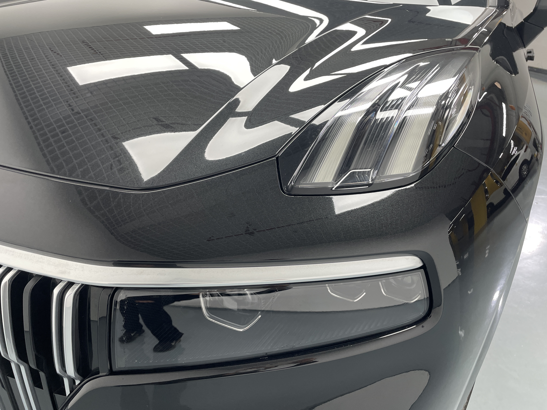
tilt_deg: -27.4
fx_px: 411
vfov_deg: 53.1
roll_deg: -2.1
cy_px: 205
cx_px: 274
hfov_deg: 67.3
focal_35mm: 26
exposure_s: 1/100
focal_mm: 4.2
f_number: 1.6
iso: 100
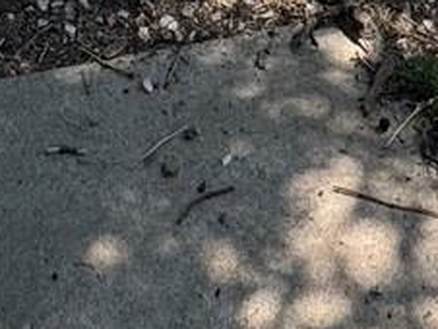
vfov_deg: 10.1
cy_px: -720
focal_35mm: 99
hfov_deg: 19.8
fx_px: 1254
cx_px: 252
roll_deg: -1.2
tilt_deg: -5.7
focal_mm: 2.22
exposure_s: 1/727
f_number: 2.2
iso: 40
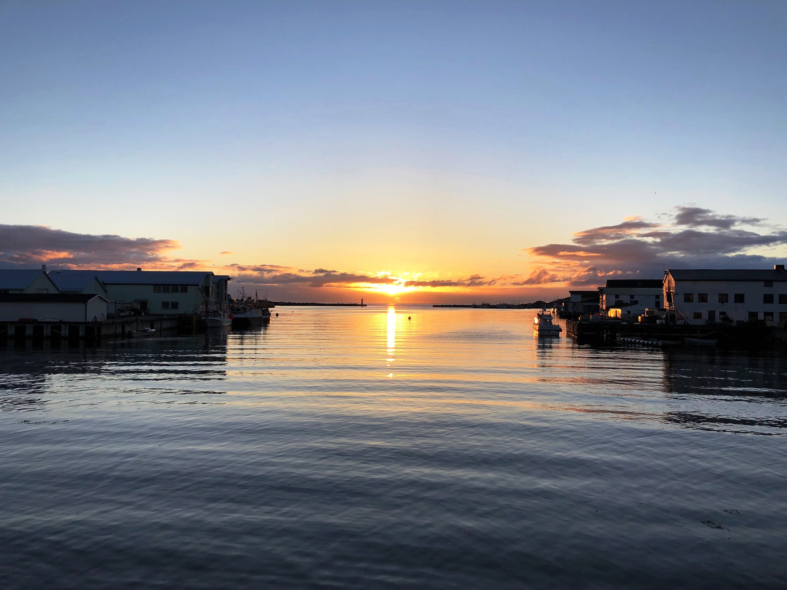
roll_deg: -0.2
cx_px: 394
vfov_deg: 49.7
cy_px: 295
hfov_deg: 63.4
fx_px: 637
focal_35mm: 28
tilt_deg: +1.7
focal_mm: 4
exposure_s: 1/1066
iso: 20
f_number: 1.8
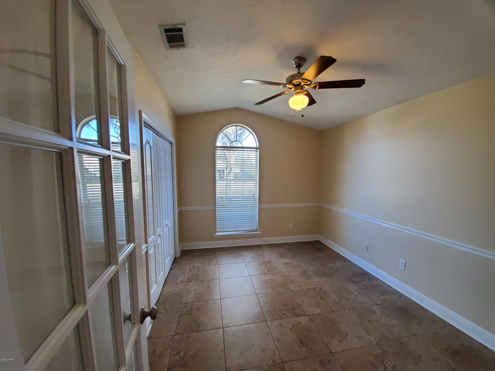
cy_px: 186
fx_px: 186
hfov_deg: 106.2
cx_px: 248
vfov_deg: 89.9
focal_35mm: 13
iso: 200
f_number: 2.2
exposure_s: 1/59
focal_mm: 1.8
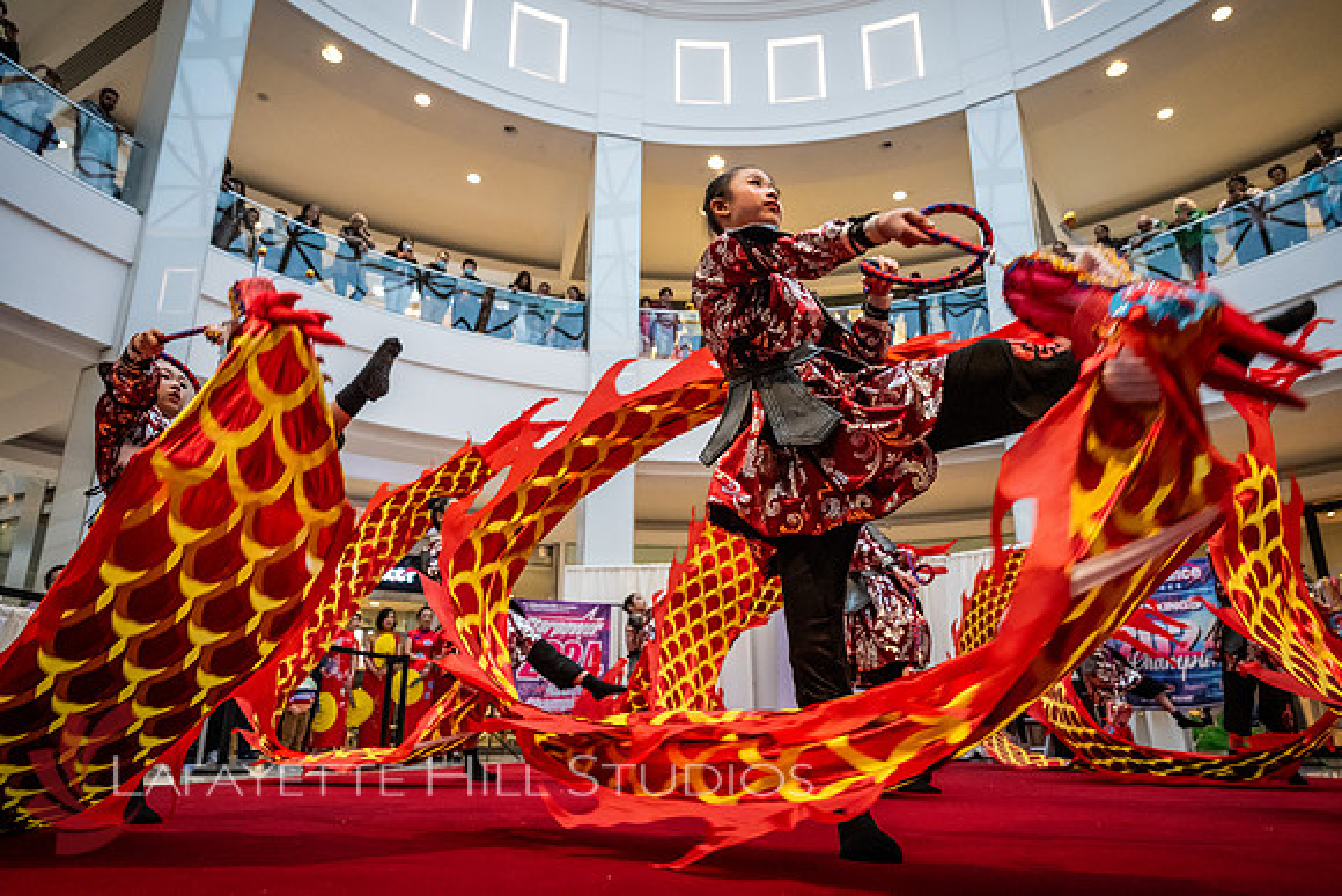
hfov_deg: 73.7
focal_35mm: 24
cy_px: 448
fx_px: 895
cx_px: 671
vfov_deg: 53.2
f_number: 4
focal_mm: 24
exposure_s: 1/500
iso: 4000
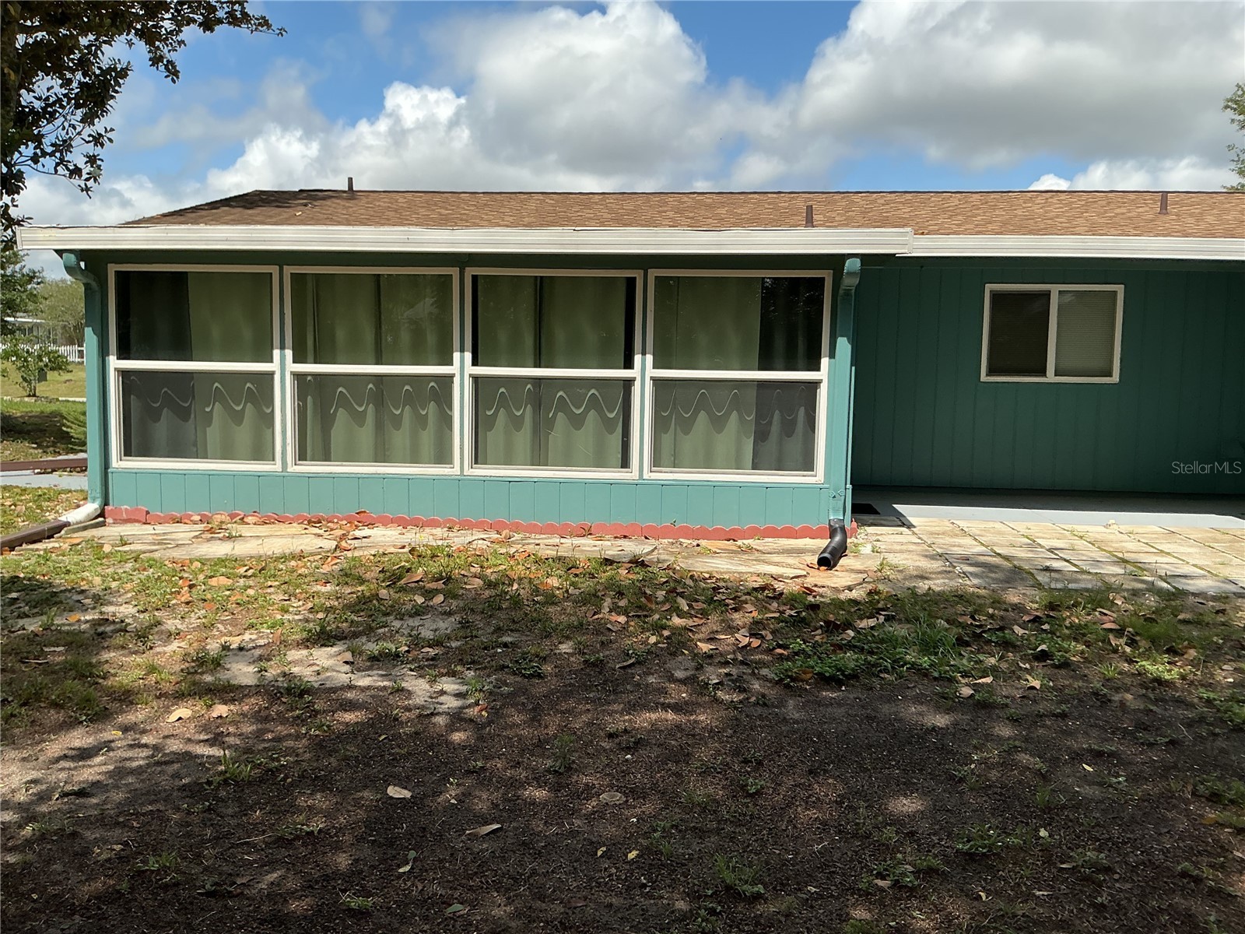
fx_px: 1043
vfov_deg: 48.2
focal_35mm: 29
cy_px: 467
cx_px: 622
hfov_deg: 61.7
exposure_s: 1/1912
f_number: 1.8
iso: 25
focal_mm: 3
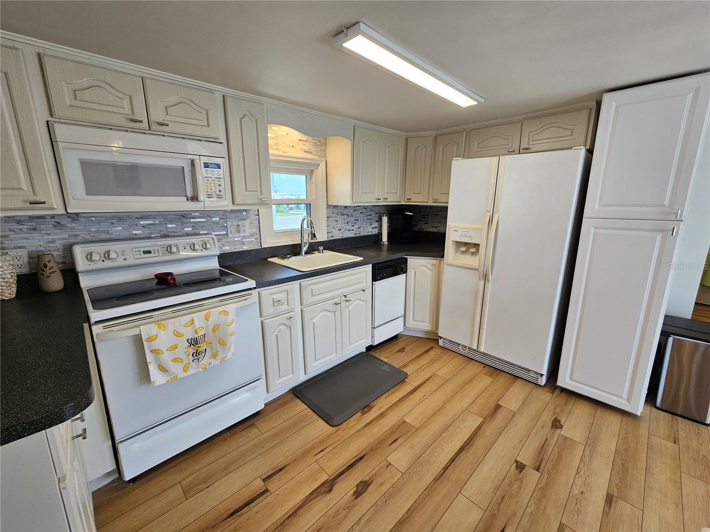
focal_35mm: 13
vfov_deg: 89.9
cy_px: 266
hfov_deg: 106.2
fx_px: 267
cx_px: 355
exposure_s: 1/60
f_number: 2.2
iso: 64
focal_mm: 2.2
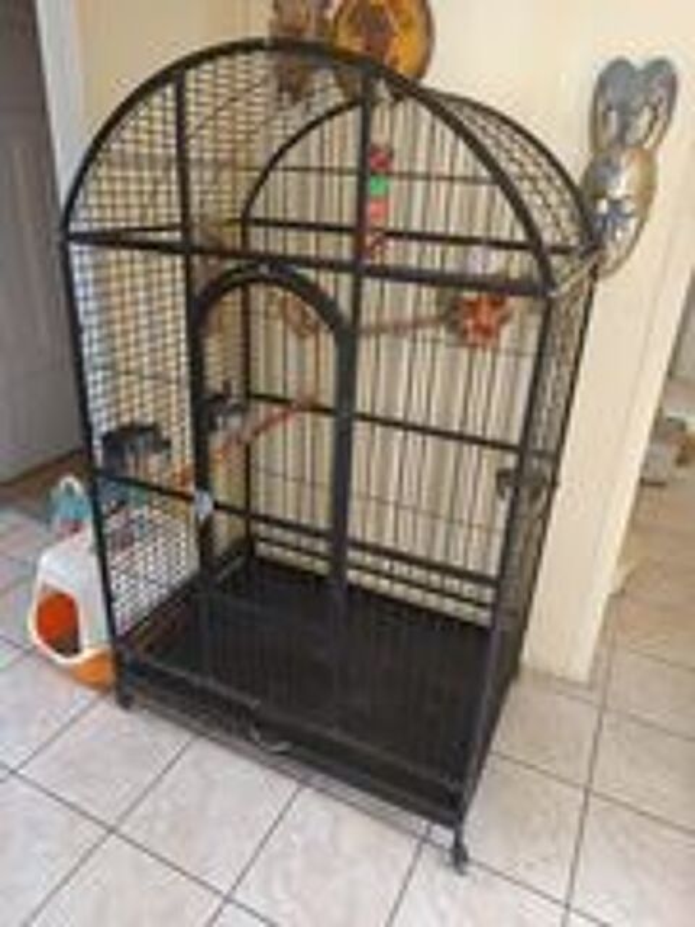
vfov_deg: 71.6
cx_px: 348
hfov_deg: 56.8
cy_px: 464
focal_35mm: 24
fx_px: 642
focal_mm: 5.31
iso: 1224
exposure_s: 1/33.3
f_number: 1.7
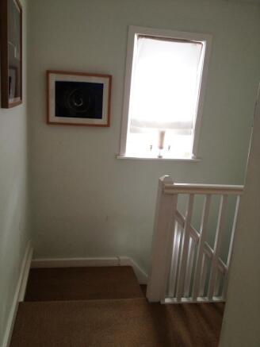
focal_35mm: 35
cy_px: 174
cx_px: 130
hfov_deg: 40.7
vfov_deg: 52.6
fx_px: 350
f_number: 2.4
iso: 64
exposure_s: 1/40
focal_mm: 4.28
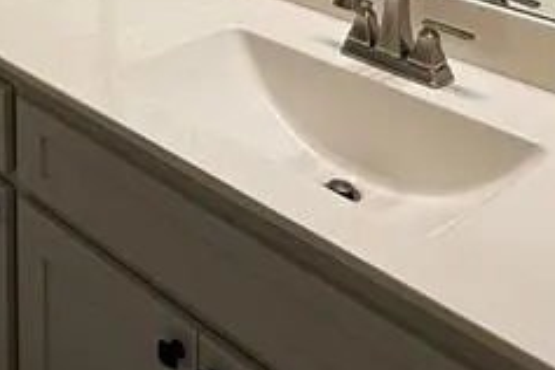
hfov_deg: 29.7
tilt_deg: -4.5
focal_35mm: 63
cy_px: -279
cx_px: -5
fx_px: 971
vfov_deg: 17.7
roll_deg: -0.1
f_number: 2.2
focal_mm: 2.22
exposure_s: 1/120
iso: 64
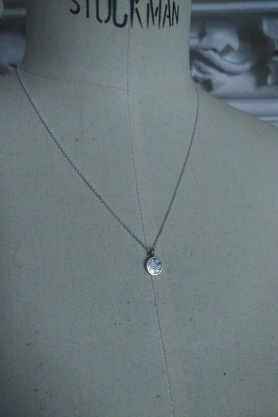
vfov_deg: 71.5
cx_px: 139
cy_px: 208
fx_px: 290
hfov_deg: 51.3
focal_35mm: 25
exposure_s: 1/50
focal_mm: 4.52
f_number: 2
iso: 968
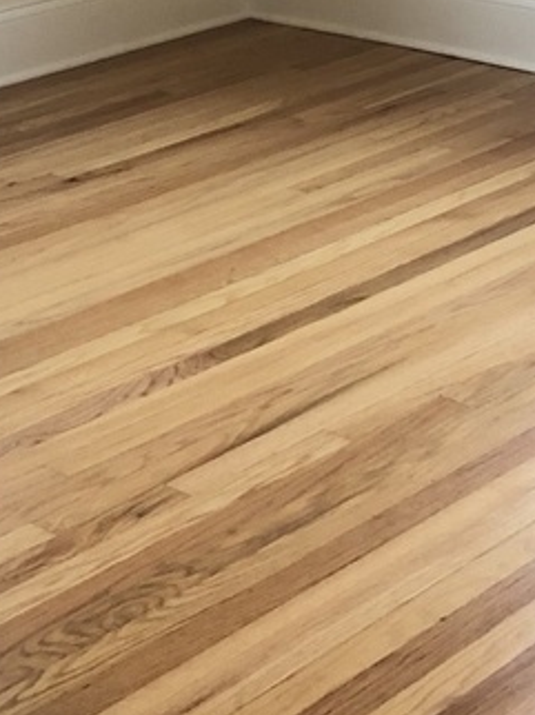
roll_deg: +1.4
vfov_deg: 18.5
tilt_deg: -1.1
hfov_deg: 15.7
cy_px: -364
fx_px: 1940
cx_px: 297
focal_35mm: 94
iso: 64
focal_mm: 4
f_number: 1.8
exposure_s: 1/15
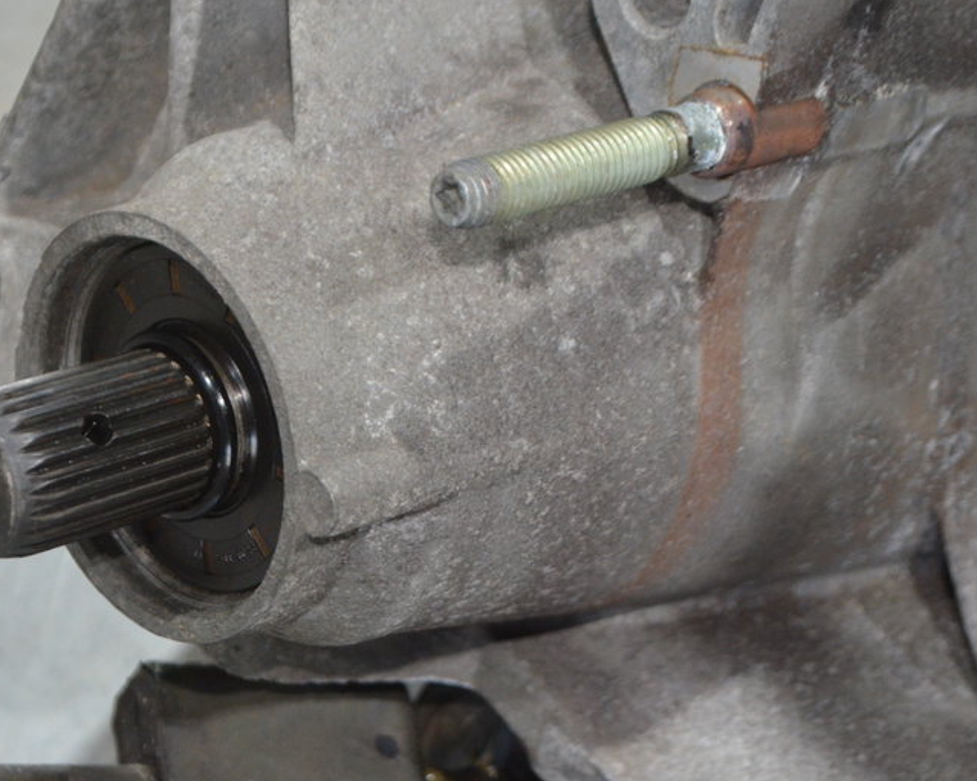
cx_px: 228
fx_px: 3122
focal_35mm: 108
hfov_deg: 17.7
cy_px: 472
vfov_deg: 14.3
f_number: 5.3
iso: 2500
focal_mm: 48
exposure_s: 1/60
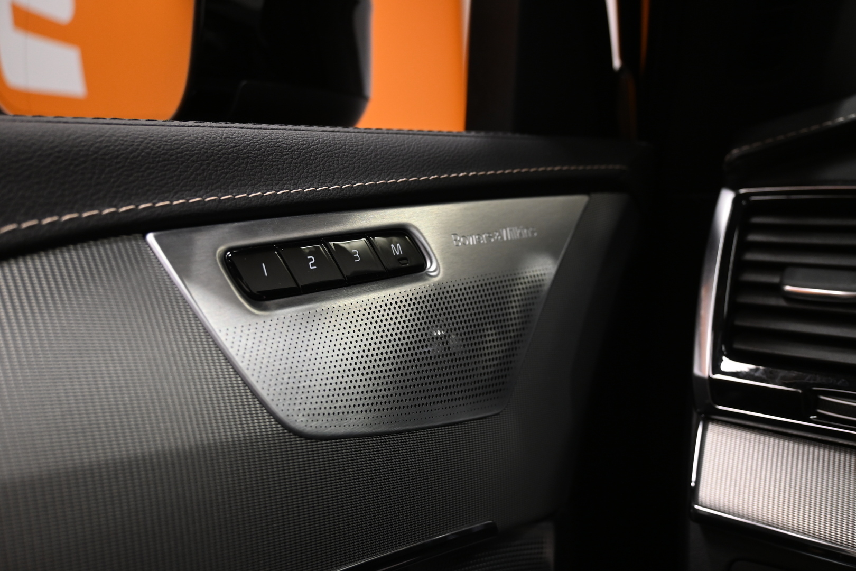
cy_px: 286
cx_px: 428
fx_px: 731
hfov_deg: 60.7
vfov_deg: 42.6
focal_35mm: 31
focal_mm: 20.5
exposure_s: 1/50
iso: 640
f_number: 3.8
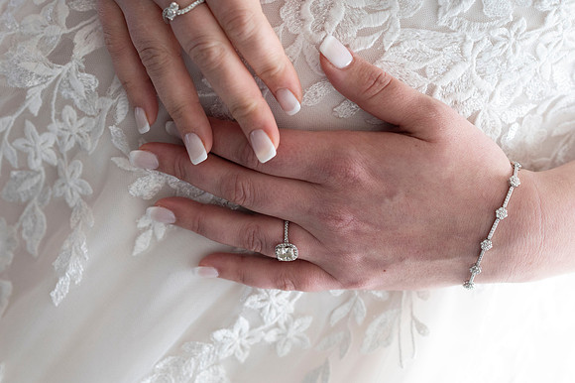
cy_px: 192
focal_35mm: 85
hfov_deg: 23.9
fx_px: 1357
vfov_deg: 16.1
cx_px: 288
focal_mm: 85
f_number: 4
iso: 4000
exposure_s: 1/800
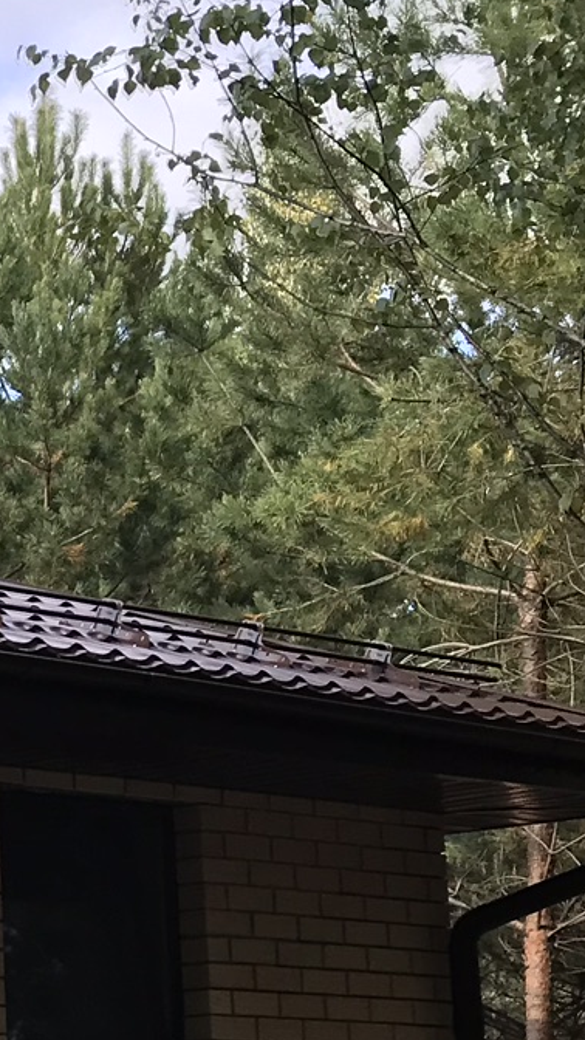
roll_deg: -0.2
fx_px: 2565
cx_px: -881
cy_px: 847
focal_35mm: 93
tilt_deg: +7.5
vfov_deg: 22.6
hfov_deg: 10.8
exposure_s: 1/610
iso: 20
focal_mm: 3.99
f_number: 1.8
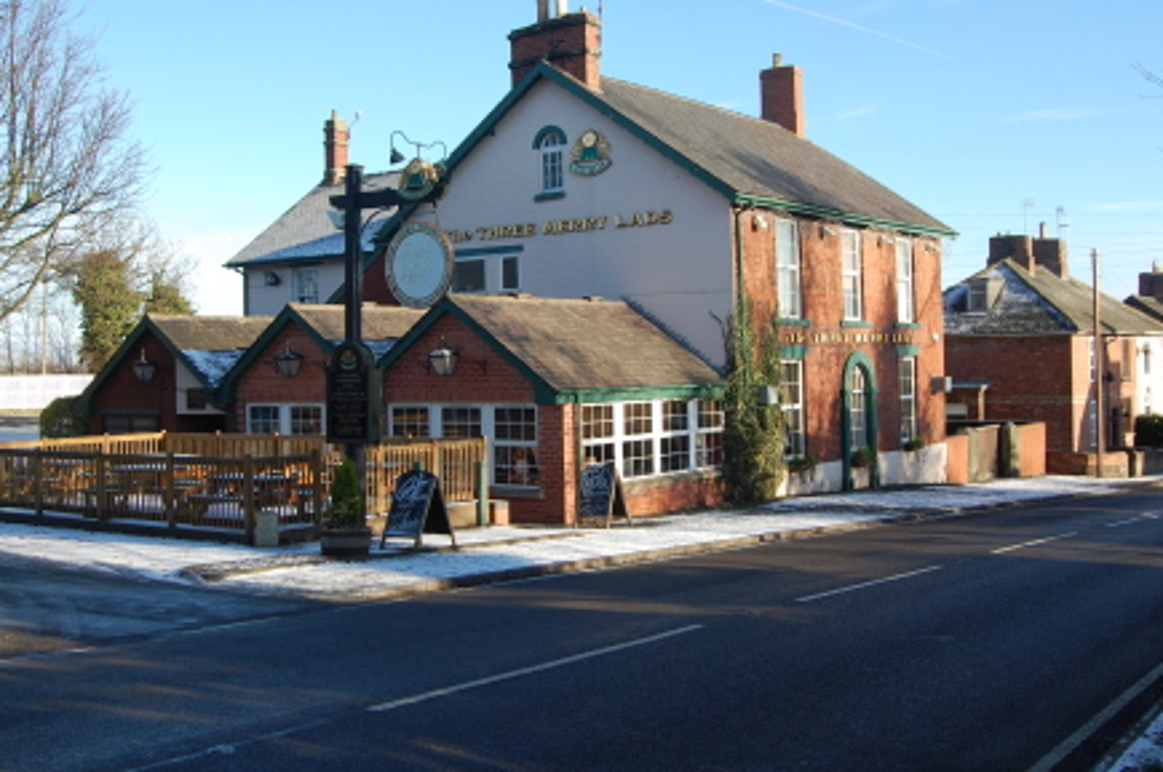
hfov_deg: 47.9
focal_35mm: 41
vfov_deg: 32.8
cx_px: 567
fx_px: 1310
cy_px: 342
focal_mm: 23
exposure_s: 1/200
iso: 200
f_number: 7.1
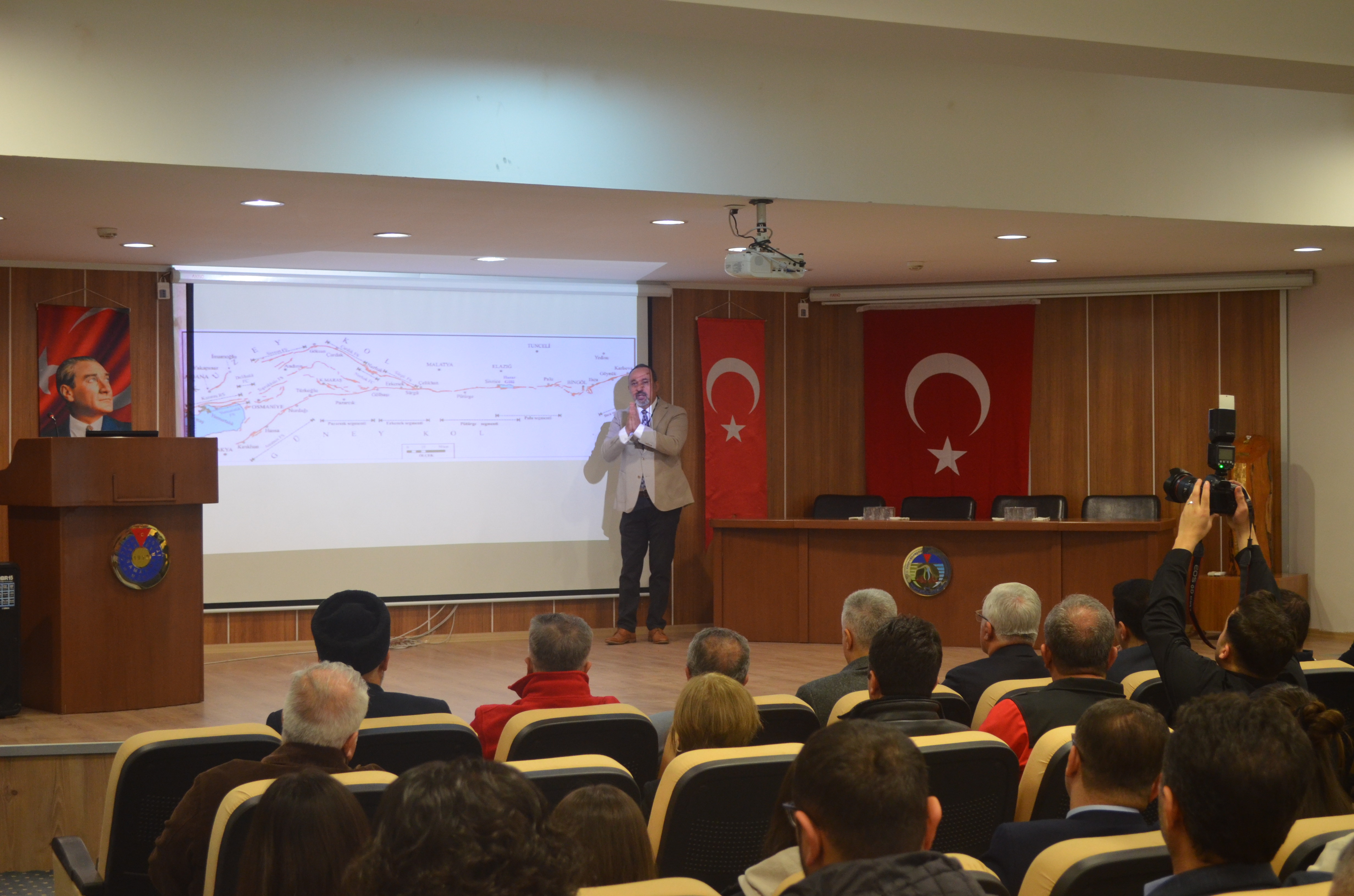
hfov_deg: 33.5
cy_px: 448
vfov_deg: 22.5
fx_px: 2252
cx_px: 677
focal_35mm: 60
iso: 900
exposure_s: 1/30
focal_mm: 40
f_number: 5.3
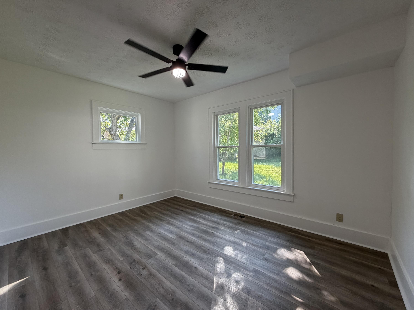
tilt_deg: -2.4
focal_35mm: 14
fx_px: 167
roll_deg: +1.1
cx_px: 207
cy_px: 155
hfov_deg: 102.1
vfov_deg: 85.7
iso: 160
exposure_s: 1/120
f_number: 2.2
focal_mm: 2.22
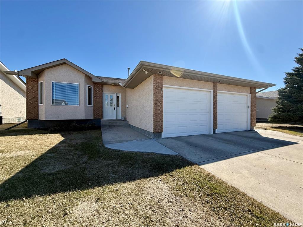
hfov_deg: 102.1
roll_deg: -0.5
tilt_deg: +0.3
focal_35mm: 14
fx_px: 123
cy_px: 114
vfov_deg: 85.7
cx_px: 152
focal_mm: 2.22
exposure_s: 1/1125
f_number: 2.2
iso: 50
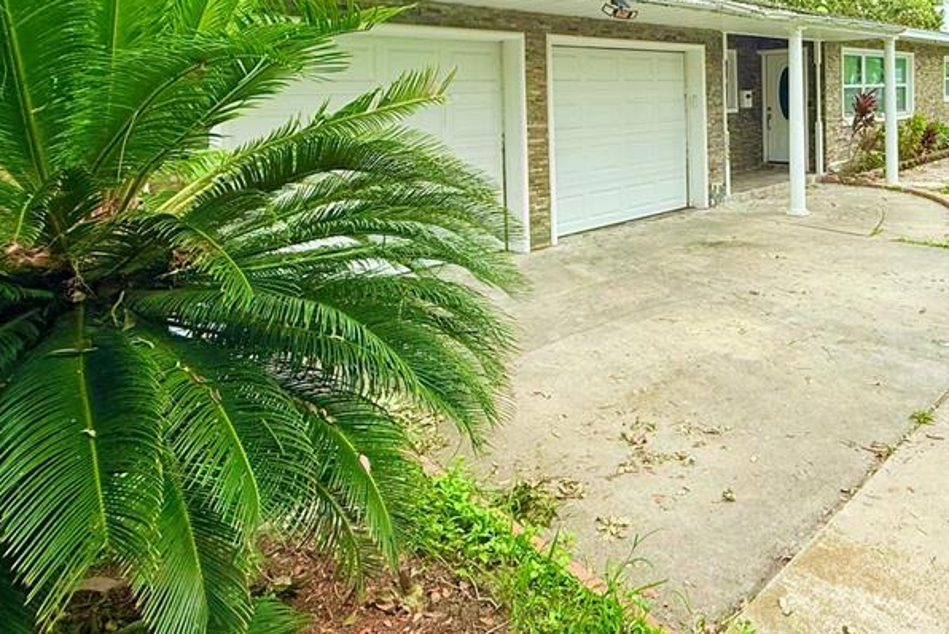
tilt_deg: -2.1
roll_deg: +0.5
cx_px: 710
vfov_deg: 48.2
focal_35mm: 25
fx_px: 659
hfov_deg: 67.0
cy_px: 119
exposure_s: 1/701
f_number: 2.2
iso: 64
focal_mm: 2.22
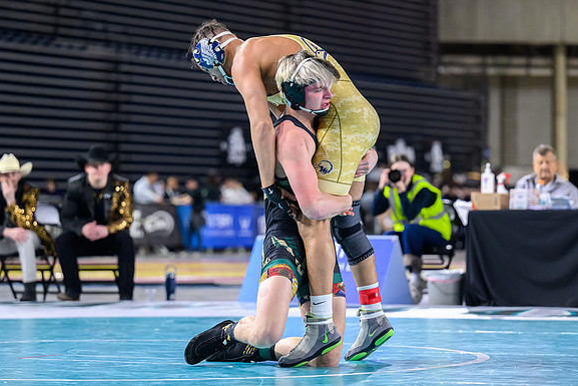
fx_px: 2232
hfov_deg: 14.8
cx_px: 286
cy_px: 195
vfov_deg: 9.9
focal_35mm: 139
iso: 3200
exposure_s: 1/800
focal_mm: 105
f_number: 2.8
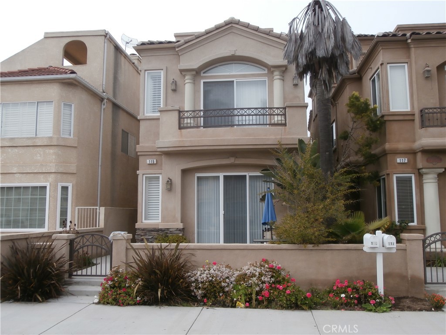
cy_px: 168
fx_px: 387
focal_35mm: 30
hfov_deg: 60.0
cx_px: 223
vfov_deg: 46.8
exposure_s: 1/800
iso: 100
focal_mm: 5.36
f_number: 3.5
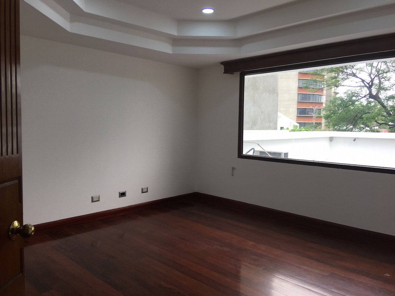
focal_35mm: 29
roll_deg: -0.4
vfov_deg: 48.2
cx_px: 198
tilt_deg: -2.7
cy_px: 148
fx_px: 331
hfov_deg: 61.7
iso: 25
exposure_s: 1/60
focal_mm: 4.15
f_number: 2.2
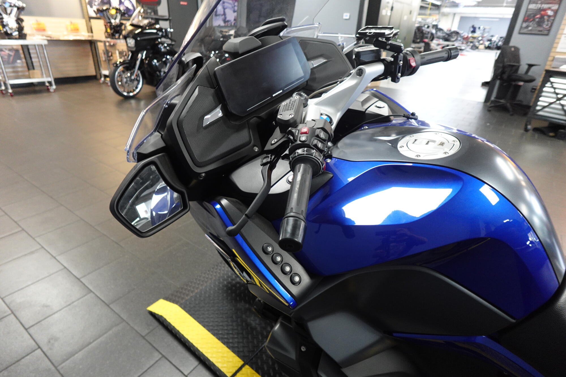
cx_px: 283
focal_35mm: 20
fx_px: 314
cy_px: 188
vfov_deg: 61.9
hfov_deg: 84.0
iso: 800
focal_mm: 7.6
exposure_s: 1/80
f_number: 2
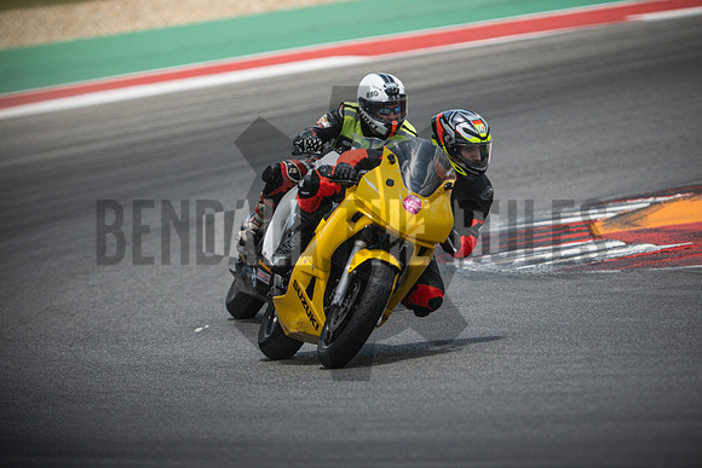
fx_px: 8192
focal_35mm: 420
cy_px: 234
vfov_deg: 3.3
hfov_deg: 4.9
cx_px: 351
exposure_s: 1/4000
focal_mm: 280
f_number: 2.8
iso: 640
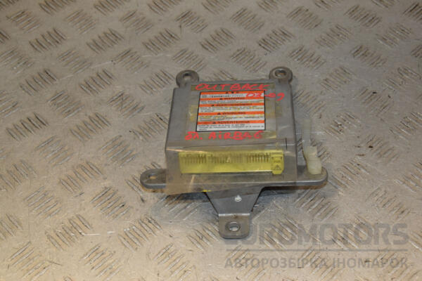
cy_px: 140
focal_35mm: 60
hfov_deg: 33.4
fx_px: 703
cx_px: 211
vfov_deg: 22.6
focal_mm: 40
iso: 800
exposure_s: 1/200
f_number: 8
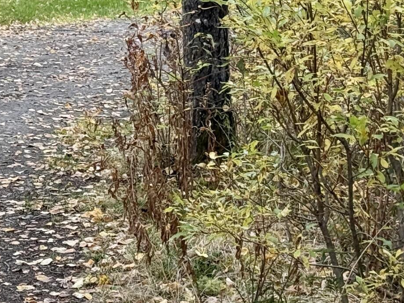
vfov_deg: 9.2
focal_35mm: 156
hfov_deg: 12.1
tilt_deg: +1.8
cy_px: -173
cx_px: -204
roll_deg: +0.2
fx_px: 1820
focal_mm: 6.76
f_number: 1.78
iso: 100
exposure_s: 1/233
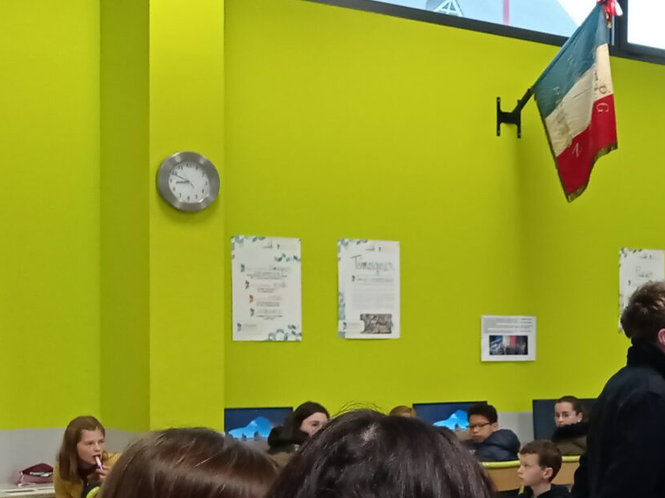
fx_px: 1669
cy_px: 397
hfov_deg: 20.3
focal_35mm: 87
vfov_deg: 16.8
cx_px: 901
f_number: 1.79
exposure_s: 1/50
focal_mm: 4.74
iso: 140
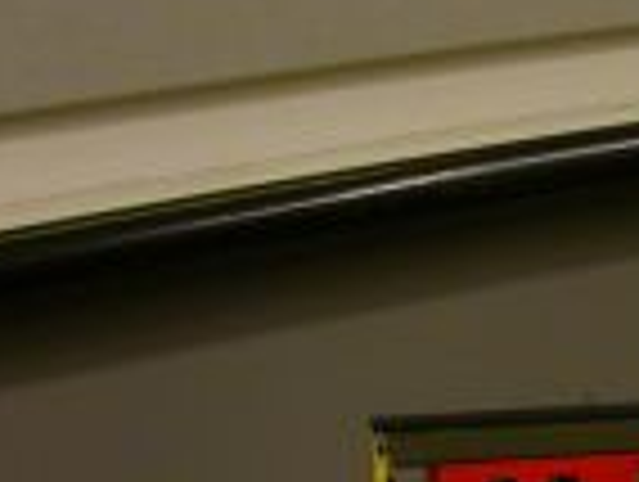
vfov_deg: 10.8
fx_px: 2404
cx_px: 742
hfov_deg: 14.7
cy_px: 827
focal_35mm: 130
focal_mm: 5.6
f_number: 2.7
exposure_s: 1/21.3
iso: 100
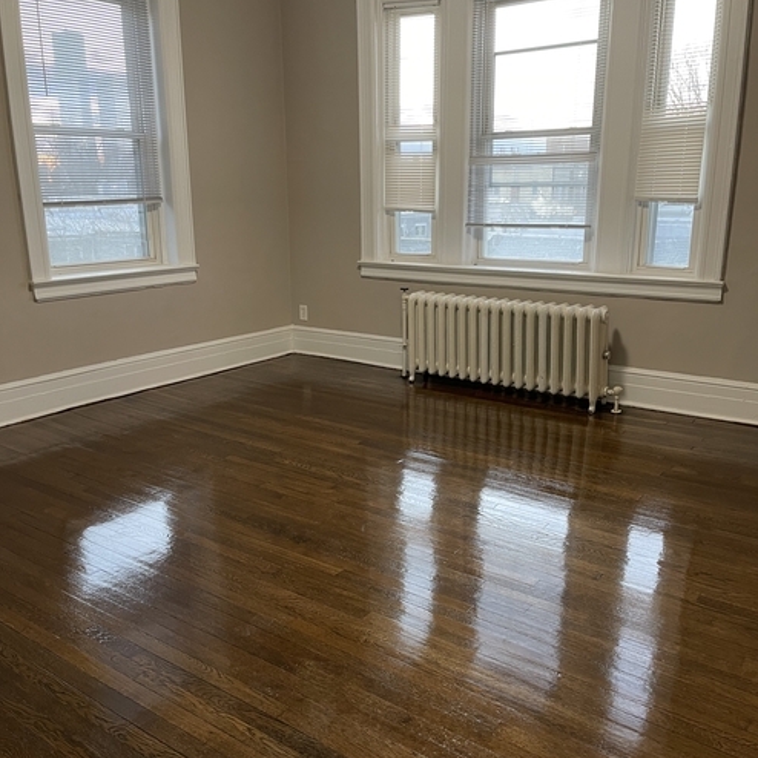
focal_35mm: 31
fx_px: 768
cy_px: 384
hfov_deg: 52.5
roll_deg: +0.1
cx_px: 381
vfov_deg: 52.5
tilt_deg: -14.9
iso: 160
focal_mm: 5.1
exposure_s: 1/60
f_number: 1.6
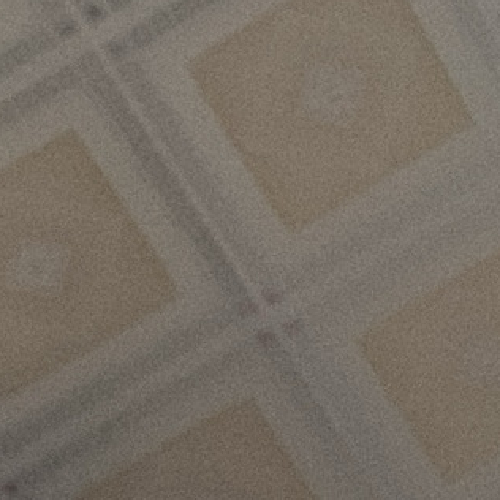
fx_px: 2925
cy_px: 611
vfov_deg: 9.6
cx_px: 347
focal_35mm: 179
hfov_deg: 9.8
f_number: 2.2
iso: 320
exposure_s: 1/30
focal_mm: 2.87
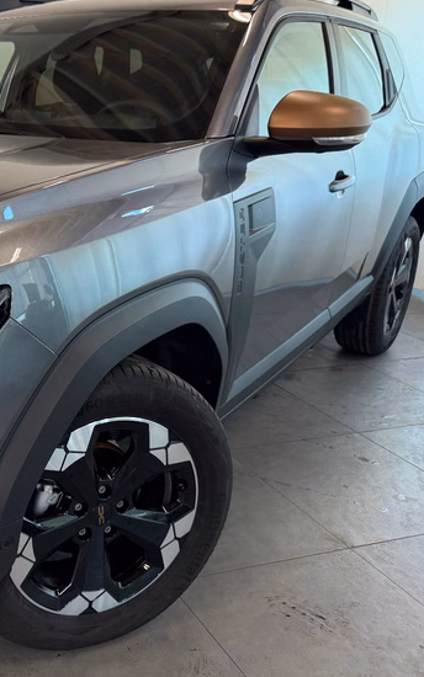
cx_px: -33
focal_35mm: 37
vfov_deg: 52.7
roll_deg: -0.9
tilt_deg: -18.0
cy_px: 313
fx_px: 684
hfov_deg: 31.0
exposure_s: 1/101
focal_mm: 6.76
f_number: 1.78
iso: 200
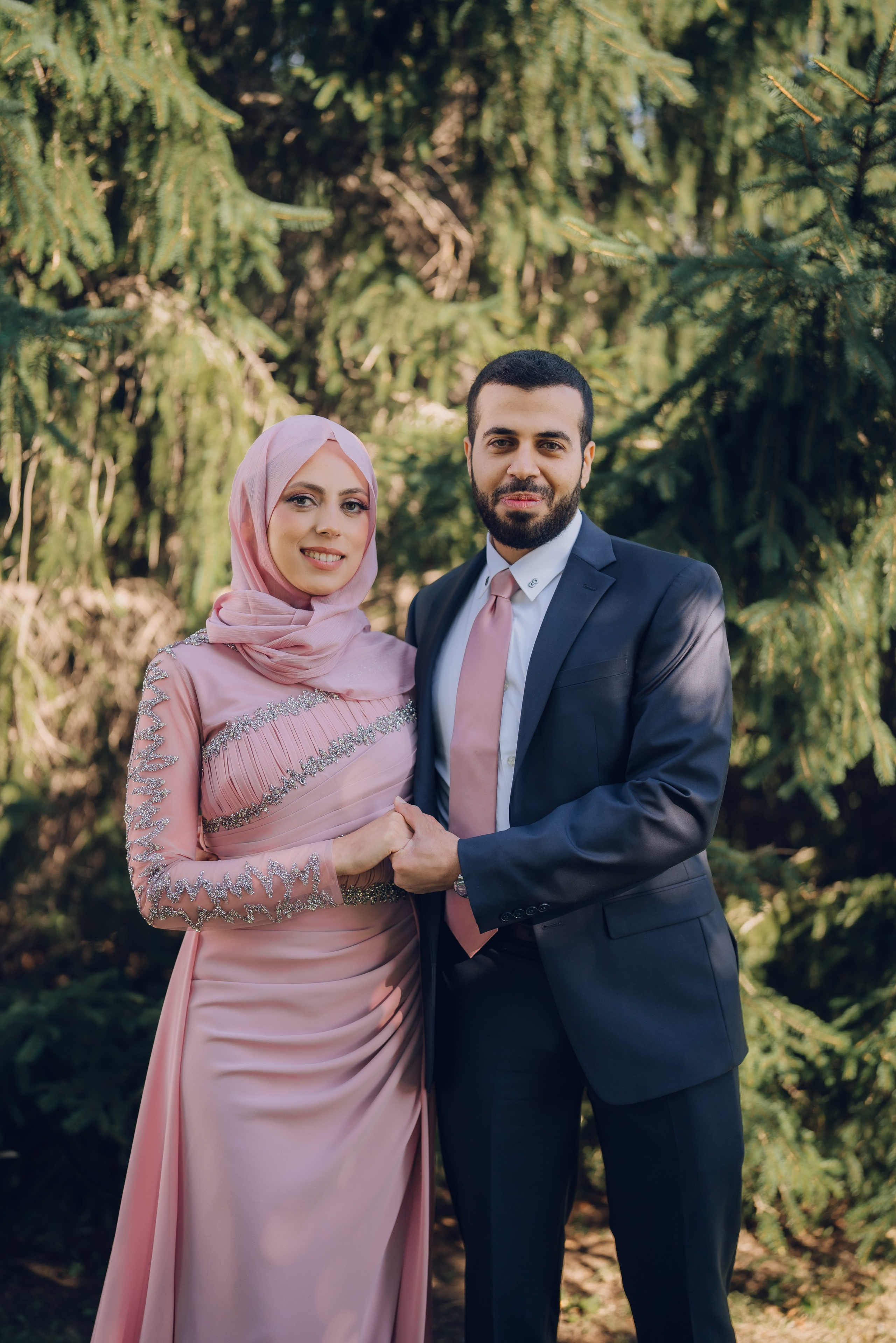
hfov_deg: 27.0
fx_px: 1867
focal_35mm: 50
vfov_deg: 39.6
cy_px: 672
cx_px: 448
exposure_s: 1/1250
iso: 125
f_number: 1.4
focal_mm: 50
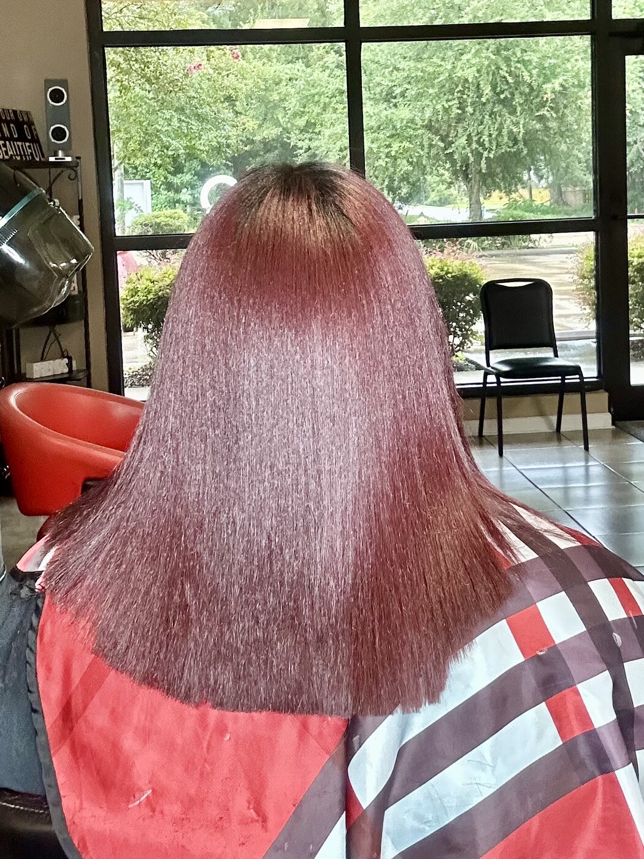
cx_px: 322
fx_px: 744
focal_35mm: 30
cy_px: 430
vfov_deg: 60.0
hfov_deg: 46.8
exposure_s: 1/60
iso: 250
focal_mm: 2.69
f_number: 1.9
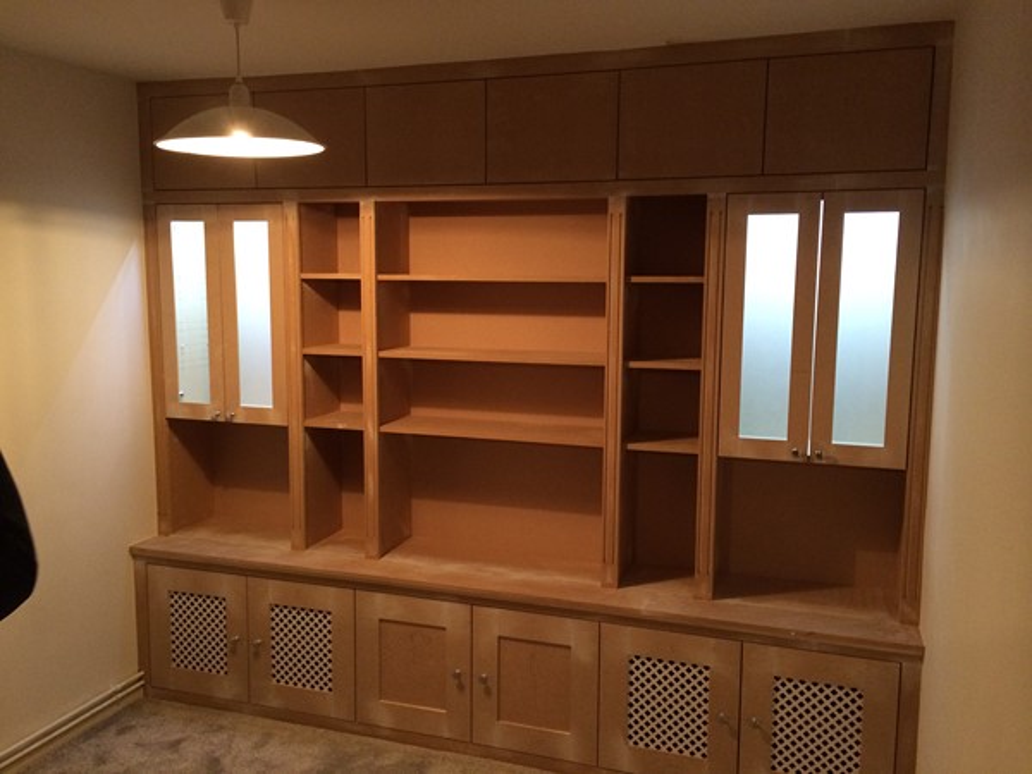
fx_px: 894
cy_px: 387
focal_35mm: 30
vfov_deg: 46.8
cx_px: 516
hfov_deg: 60.0
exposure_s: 1/25
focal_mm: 4.12
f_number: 2.2
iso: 320
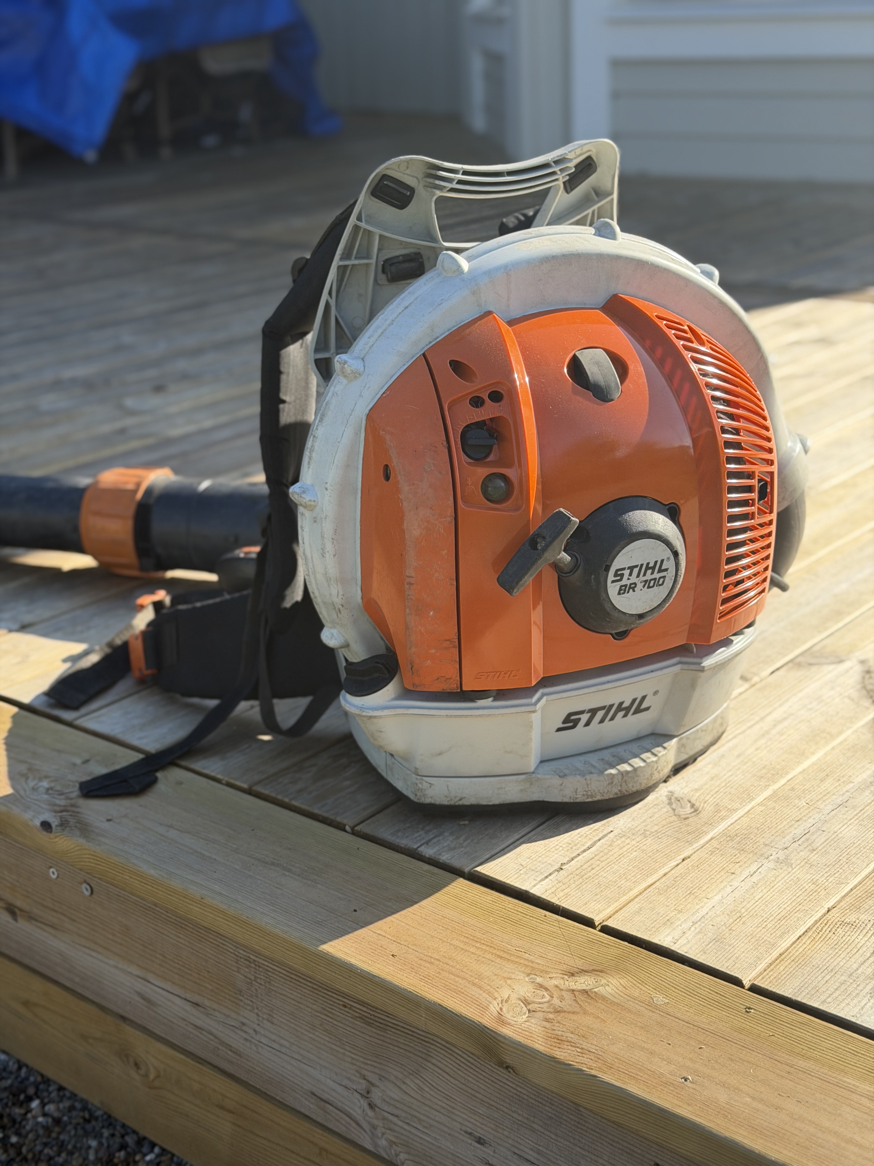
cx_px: 437
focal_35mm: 48
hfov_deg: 30.3
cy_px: 583
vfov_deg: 39.7
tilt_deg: -20.8
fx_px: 1616
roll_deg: +2.6
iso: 100
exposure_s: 1/1429
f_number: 1.78
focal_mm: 6.76
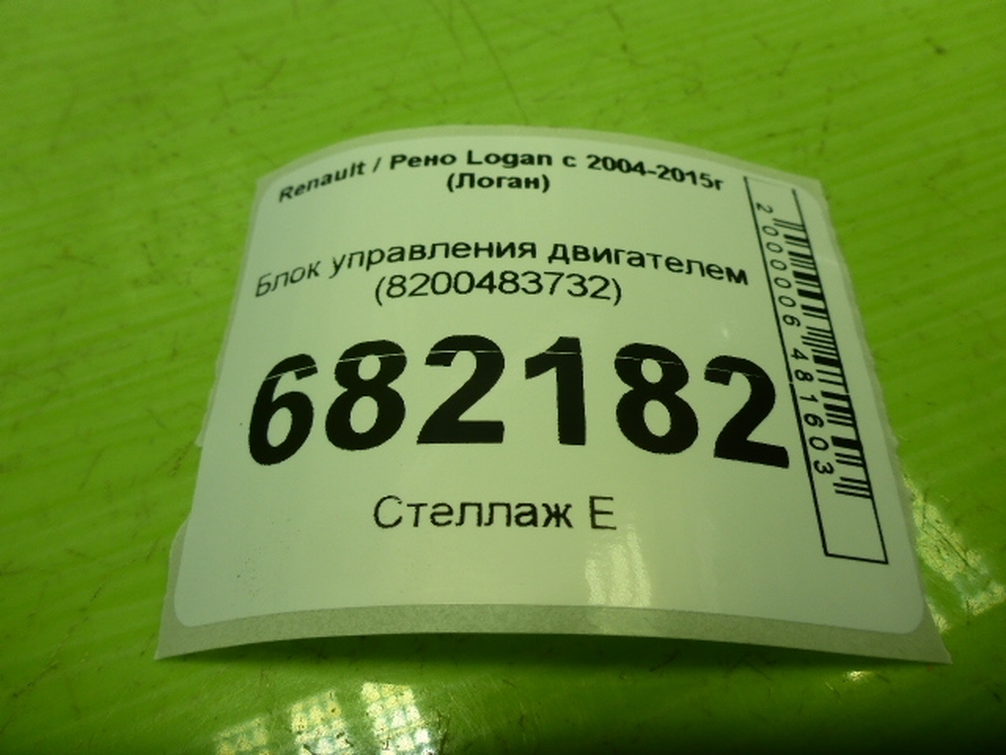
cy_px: 378
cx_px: 503
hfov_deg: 63.4
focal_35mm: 28
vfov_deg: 49.7
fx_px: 814
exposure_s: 1/640
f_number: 3.3
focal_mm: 4.9
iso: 100
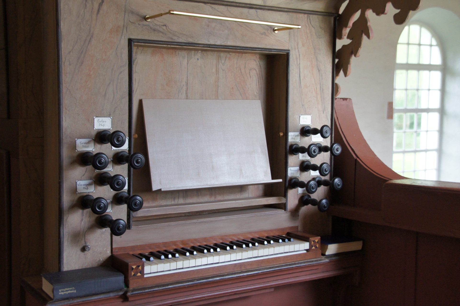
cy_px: 153
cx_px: 230
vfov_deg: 31.8
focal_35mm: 42
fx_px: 536
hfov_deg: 46.5
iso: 1000
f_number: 4.5
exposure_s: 1/50
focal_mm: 28
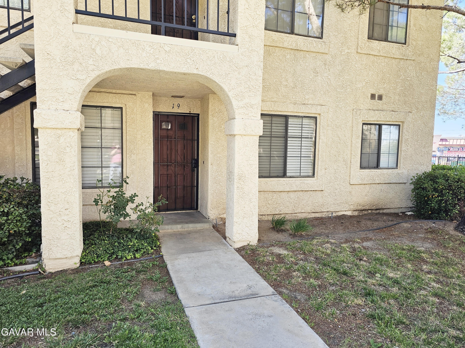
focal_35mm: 23
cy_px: 174
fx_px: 309
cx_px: 232
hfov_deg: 73.9
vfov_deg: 58.9
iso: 32
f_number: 1.7
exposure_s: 1/180
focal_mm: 6.3
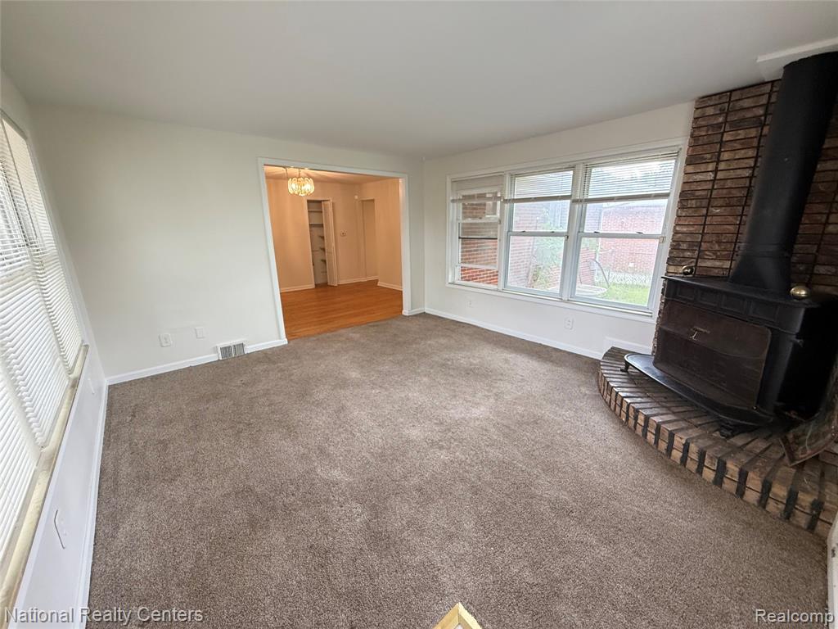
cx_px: 419
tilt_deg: -13.6
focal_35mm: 14
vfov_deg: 85.7
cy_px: 314
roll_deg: +0.4
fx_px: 339
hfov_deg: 102.1
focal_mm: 2.22
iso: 200
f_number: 2.2
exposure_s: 1/120
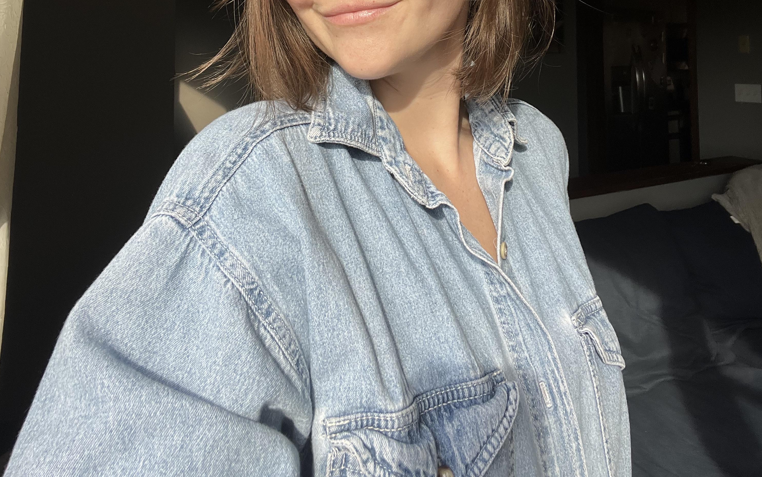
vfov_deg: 35.2
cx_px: 383
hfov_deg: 58.1
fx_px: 685
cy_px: 14
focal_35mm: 33
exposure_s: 1/274
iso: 32
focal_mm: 2.71
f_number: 2.2
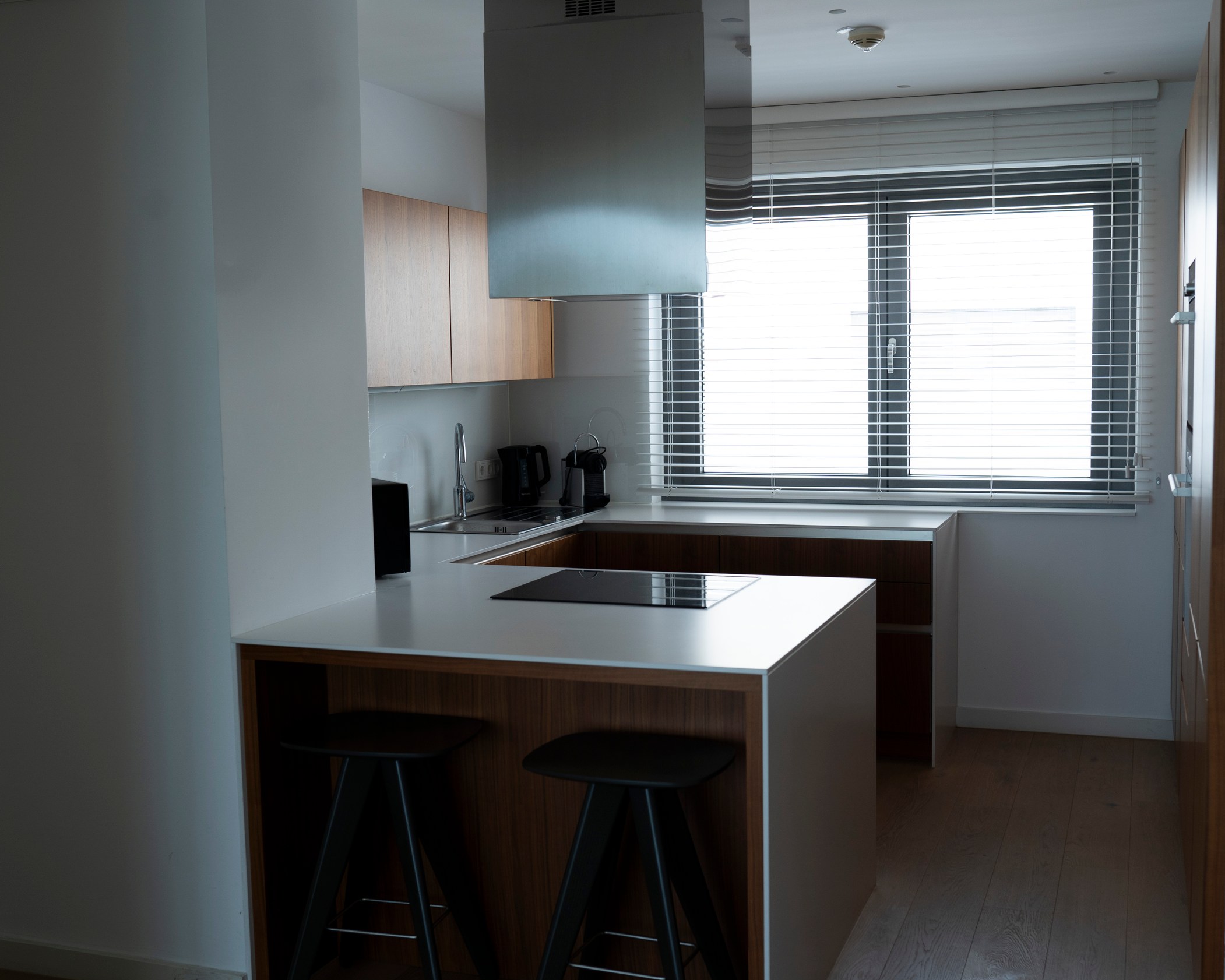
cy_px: 493
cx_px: 676
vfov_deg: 37.3
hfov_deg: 45.7
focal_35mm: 40
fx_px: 1450
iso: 320
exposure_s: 1/160
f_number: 4
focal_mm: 35
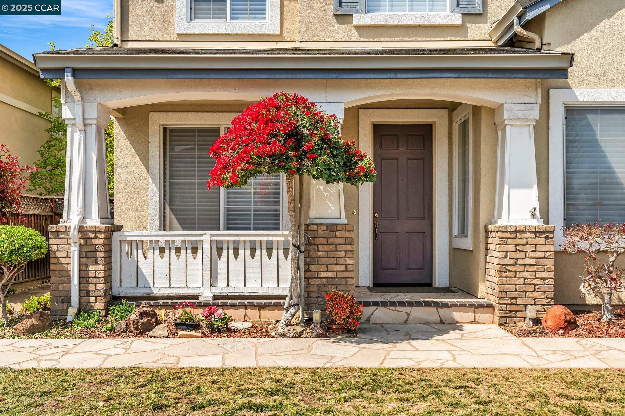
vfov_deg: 36.9
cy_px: 208
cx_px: 312
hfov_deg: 53.1
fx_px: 625
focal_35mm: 36
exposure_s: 1/320
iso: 100
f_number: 5.6
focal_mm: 24
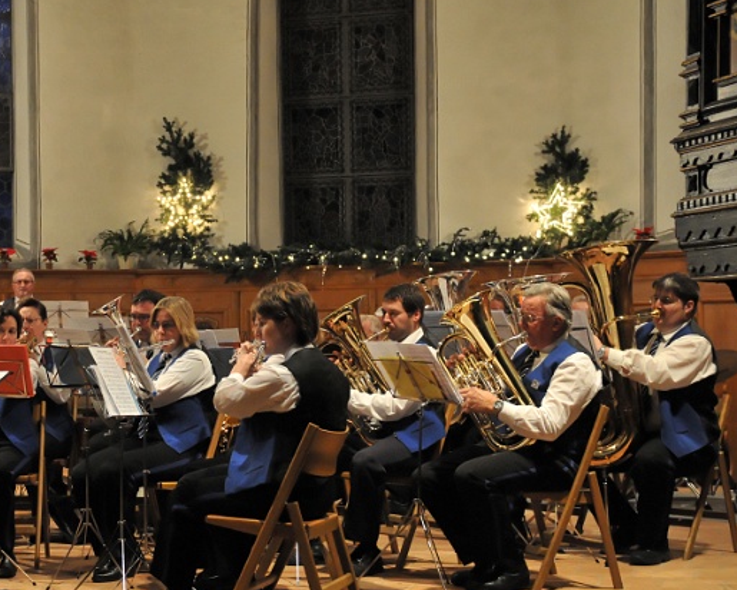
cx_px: 98
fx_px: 1505
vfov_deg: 22.2
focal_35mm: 69
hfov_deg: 26.7
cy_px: 322
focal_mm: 28
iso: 1600
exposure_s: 1/60
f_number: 2.8
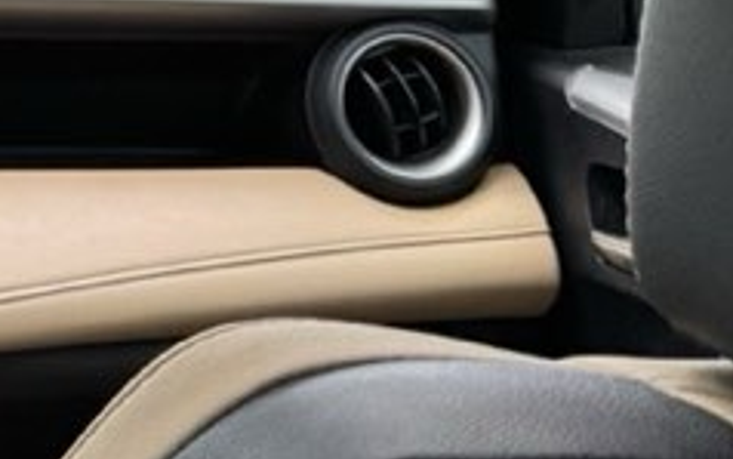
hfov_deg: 13.9
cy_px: -166
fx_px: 2558
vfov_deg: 10.0
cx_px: -718
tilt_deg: -8.4
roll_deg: -1.1
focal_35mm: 128
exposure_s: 1/273
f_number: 1.78
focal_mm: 6.76
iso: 64
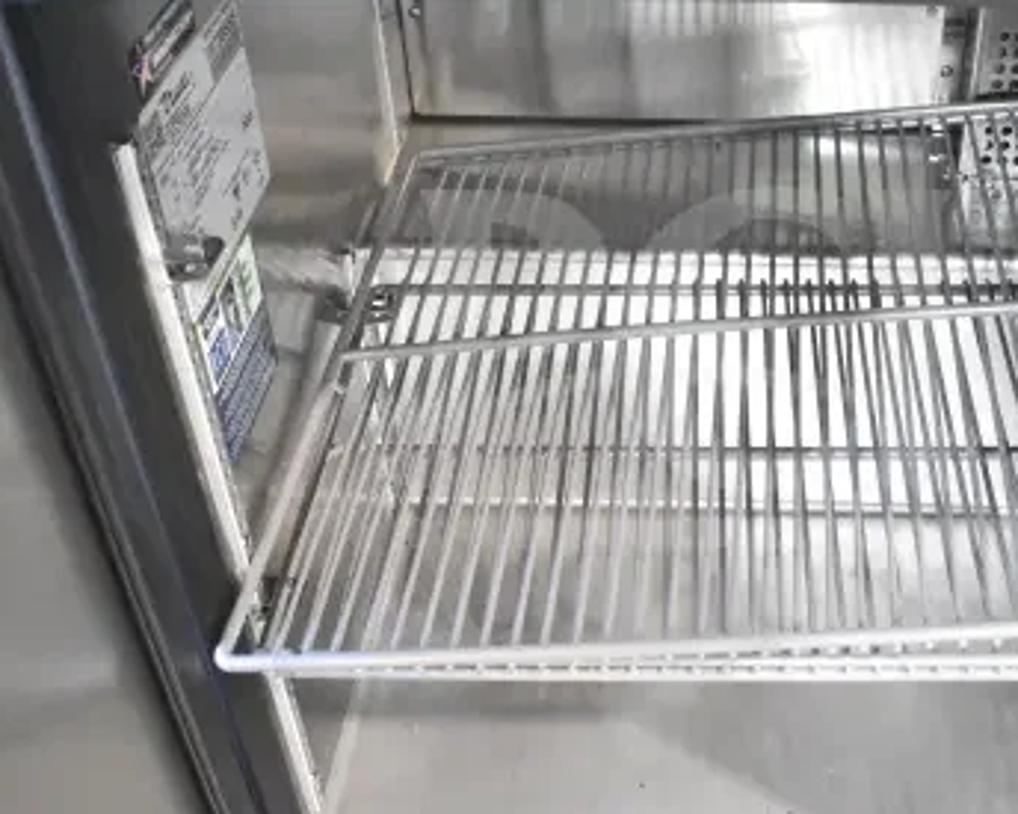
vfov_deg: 33.4
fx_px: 1355
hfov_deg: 40.6
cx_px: 684
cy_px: 425
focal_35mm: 45
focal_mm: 18
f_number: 4.5
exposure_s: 1/80
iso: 6400
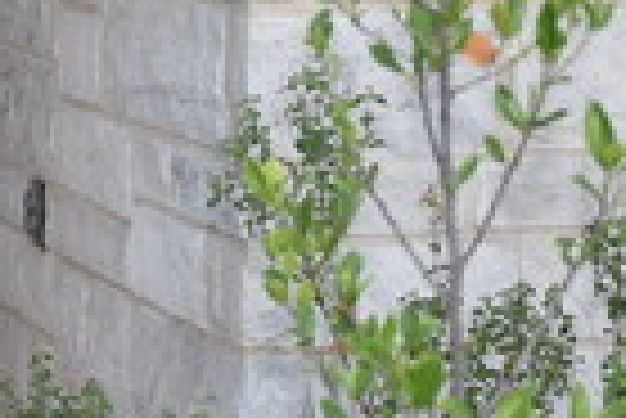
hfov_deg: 9.9
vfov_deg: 6.6
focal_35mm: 207
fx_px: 3603
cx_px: 99
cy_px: -184
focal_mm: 30
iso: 100
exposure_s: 1/200
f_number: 4
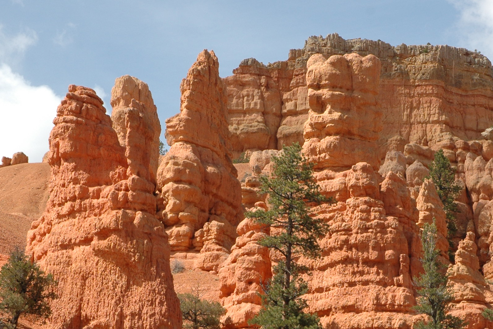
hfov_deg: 15.1
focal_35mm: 135
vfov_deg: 10.1
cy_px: 245
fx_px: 1849
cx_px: 400
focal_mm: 48
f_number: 9
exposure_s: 1/320
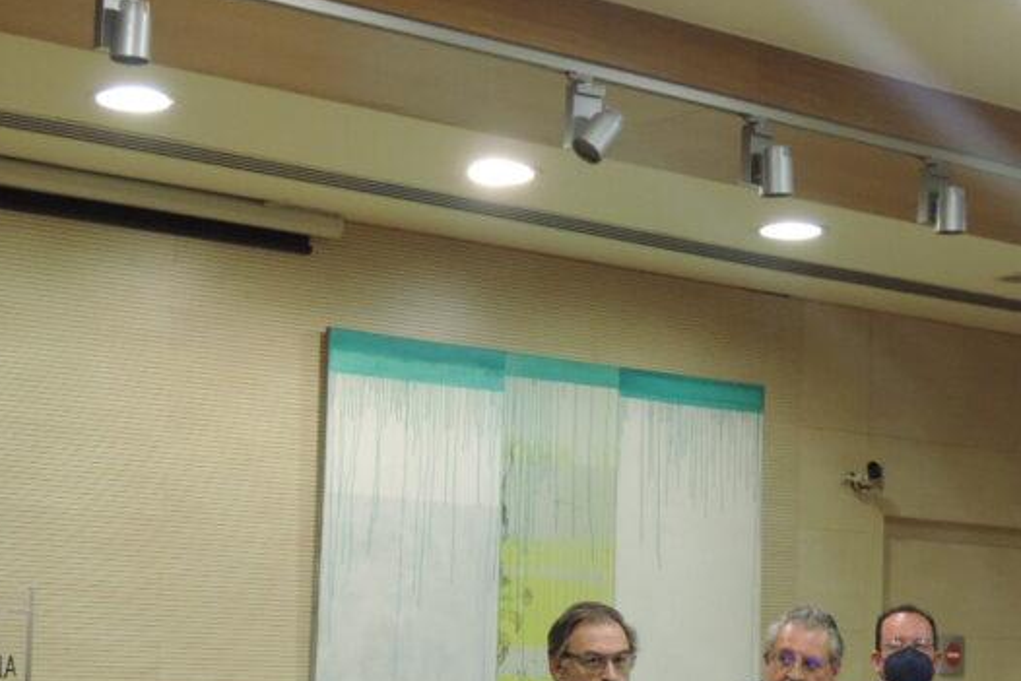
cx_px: 342
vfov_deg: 16.8
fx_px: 2298
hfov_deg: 24.9
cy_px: 518
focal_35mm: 81
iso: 400
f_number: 3.3
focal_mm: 7.1
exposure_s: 1/20
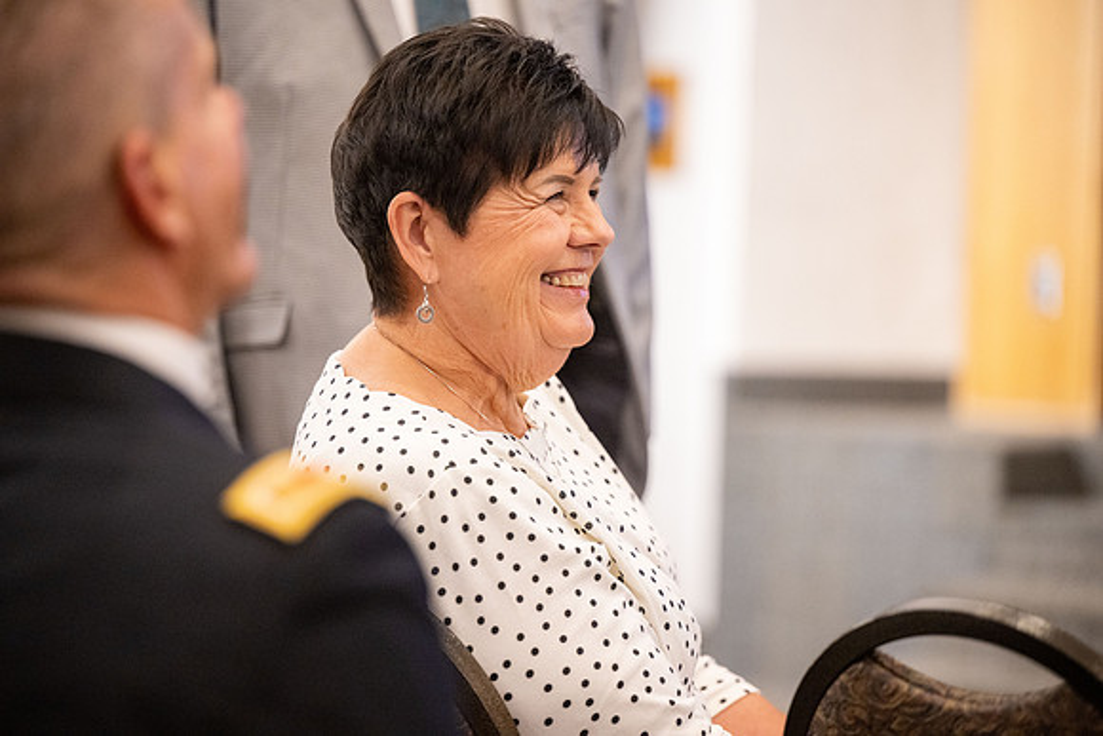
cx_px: 552
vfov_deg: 10.6
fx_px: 3984
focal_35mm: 130
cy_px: 368
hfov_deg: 15.8
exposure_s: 1/200
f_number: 2.8
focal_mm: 130
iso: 5000
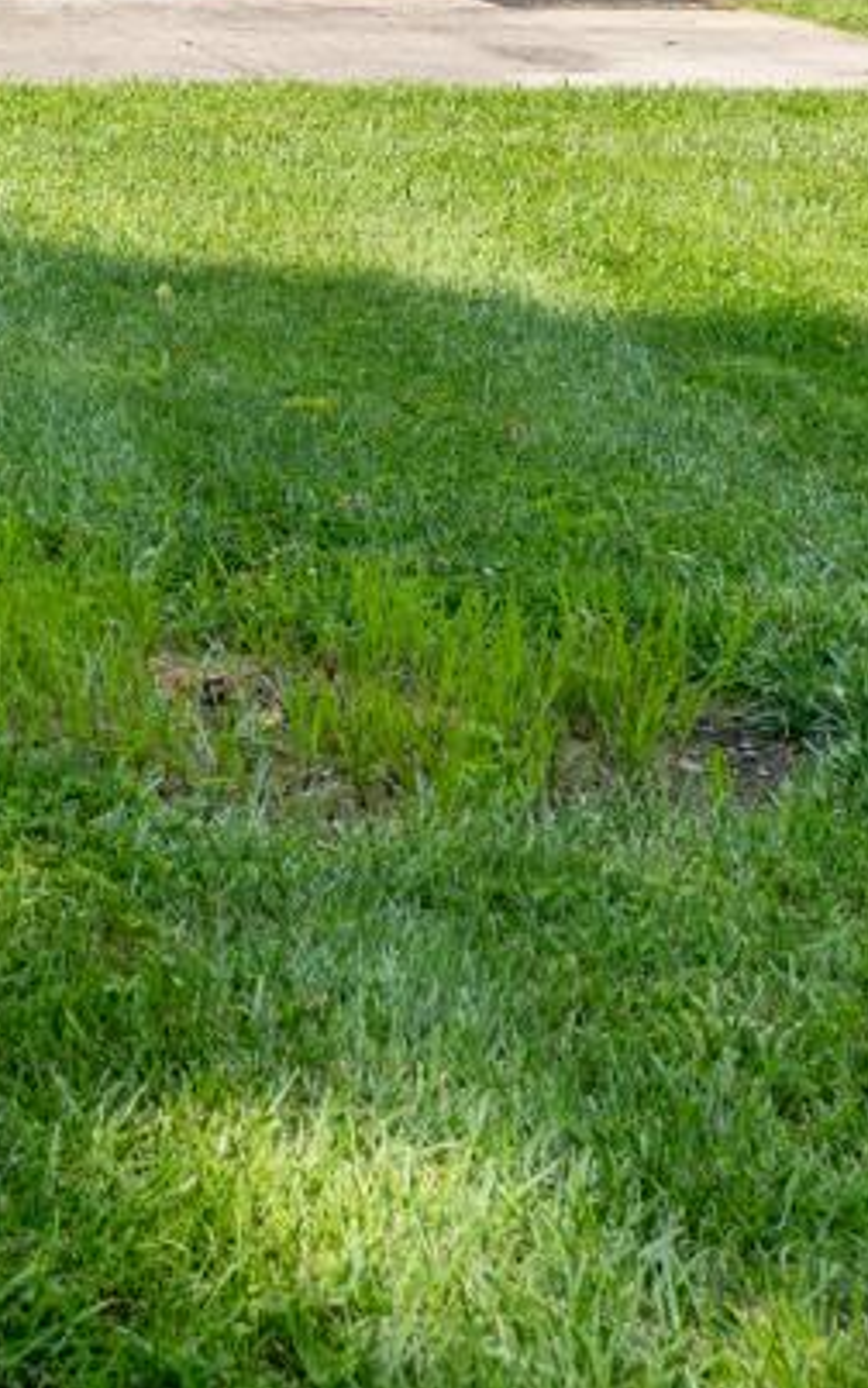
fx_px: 3443
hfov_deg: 13.0
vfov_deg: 22.0
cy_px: 28
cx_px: -716
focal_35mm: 91
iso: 100
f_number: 8
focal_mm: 24
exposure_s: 1/640
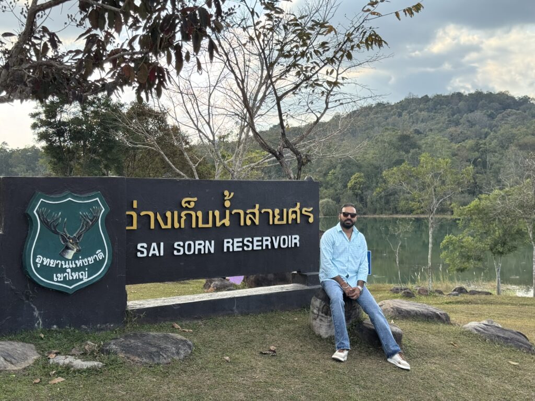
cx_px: 268
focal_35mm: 48
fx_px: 742
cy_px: 200
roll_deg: +1.0
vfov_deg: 30.3
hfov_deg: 39.7
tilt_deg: -1.3
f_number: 1.78
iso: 64
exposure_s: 1/1011
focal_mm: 6.76
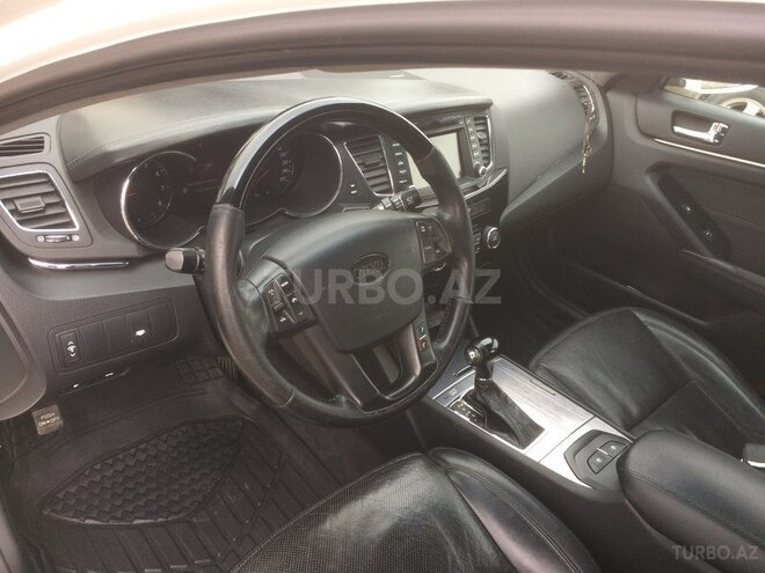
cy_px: 286
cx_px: 382
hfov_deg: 61.7
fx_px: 641
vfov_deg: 48.2
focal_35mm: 29
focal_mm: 4.15
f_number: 2.2
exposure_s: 1/100
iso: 50
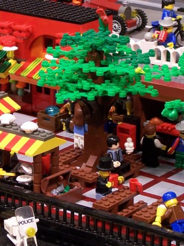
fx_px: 1205
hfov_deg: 8.7
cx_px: 52
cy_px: 112
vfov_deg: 11.6
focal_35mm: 170
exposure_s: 1/2
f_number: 3.2
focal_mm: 12.4
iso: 80
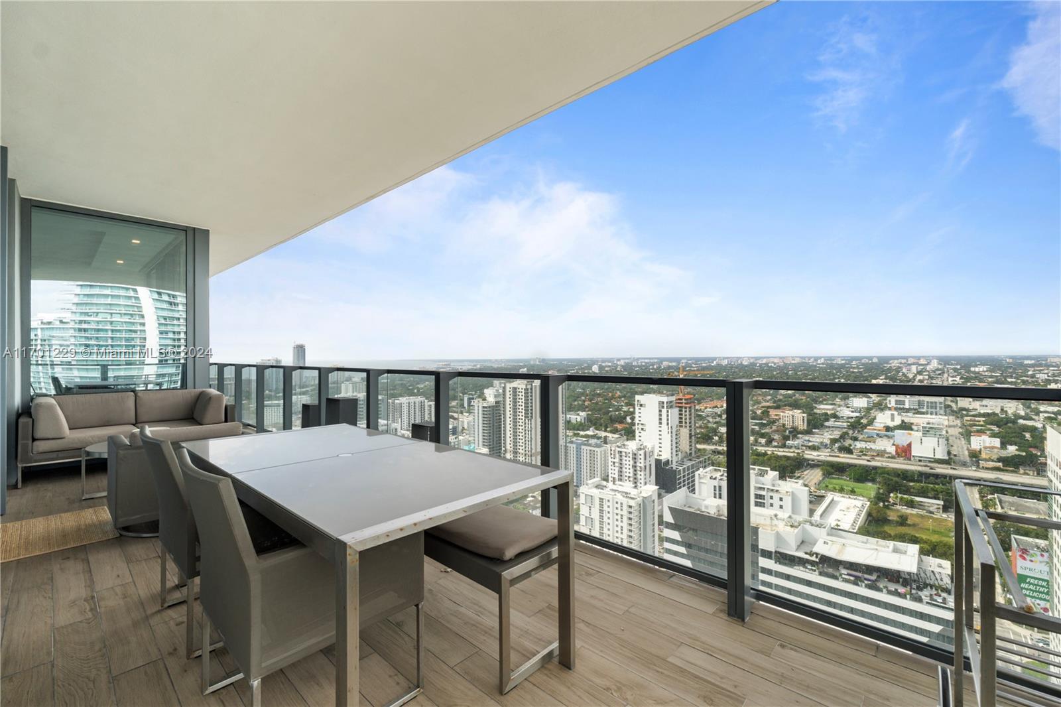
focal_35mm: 15
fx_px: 442
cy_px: 354
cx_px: 530
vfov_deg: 77.3
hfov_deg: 100.4
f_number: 9
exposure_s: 1/25
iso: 100
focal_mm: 10
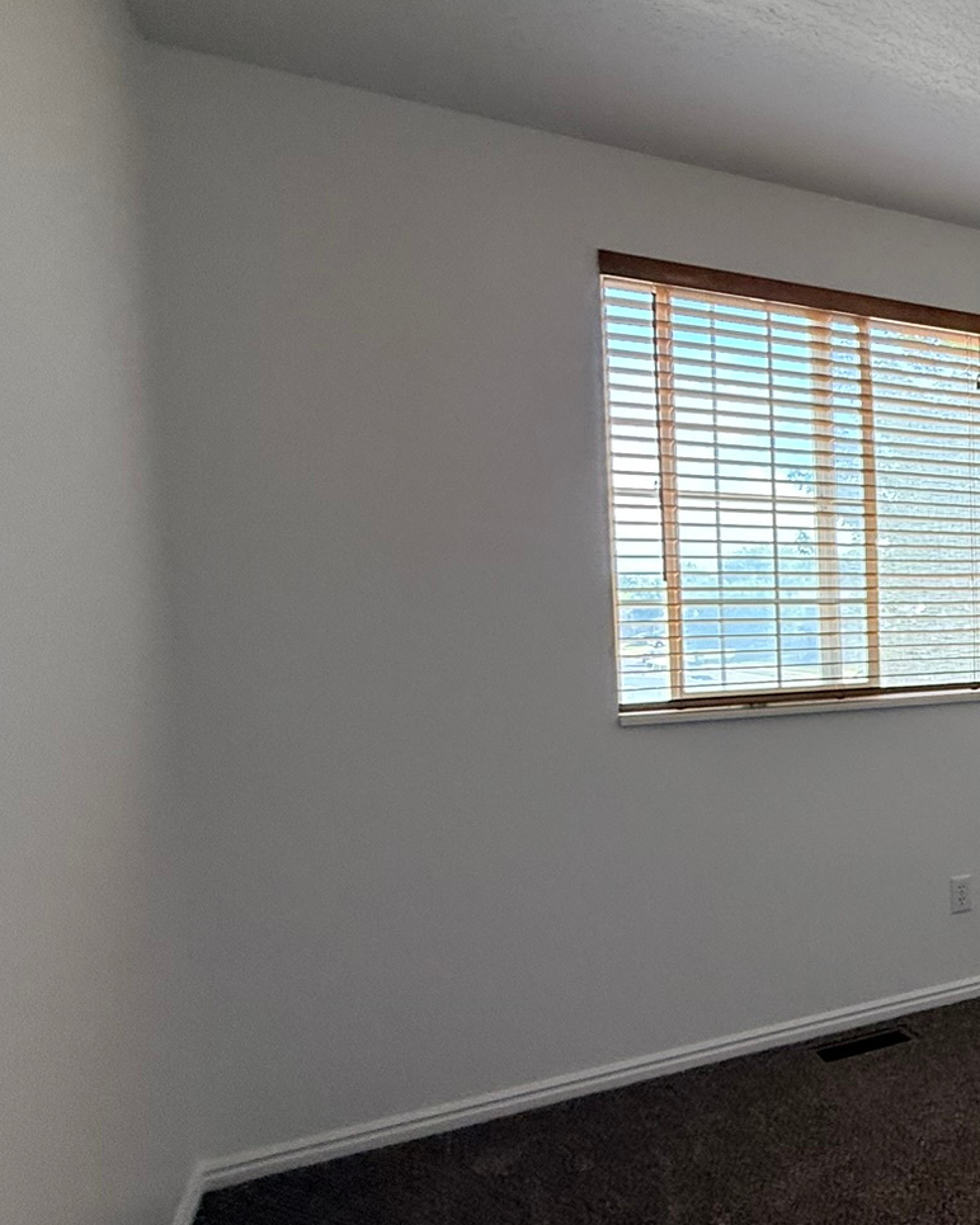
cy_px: 654
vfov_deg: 60.4
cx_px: 1183
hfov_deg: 37.4
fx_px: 1051
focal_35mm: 29
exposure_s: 1/120
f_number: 2.2
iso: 100
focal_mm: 2.22
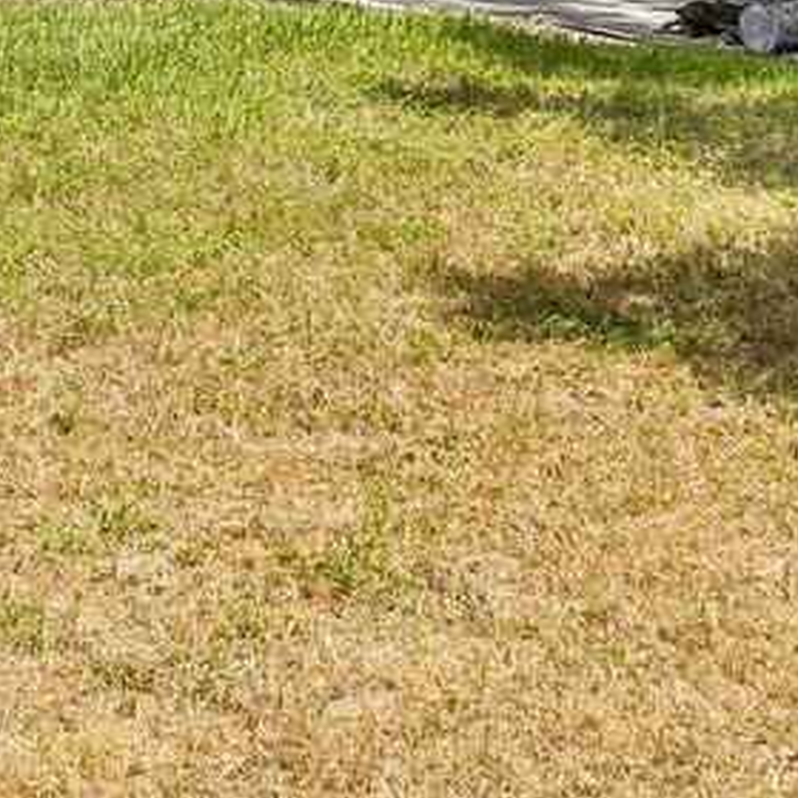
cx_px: -482
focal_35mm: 115
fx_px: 3011
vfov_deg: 13.7
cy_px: -579
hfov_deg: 13.9
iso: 100
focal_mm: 23.5
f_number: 8
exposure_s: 1/320
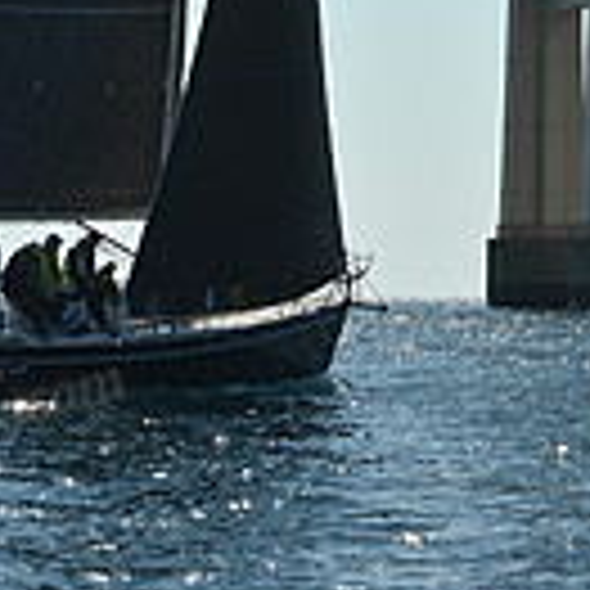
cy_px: -306
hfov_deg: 6.7
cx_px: 358
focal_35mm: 263
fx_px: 5071
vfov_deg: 6.6
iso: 320
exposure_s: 1/1000
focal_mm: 70
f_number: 11
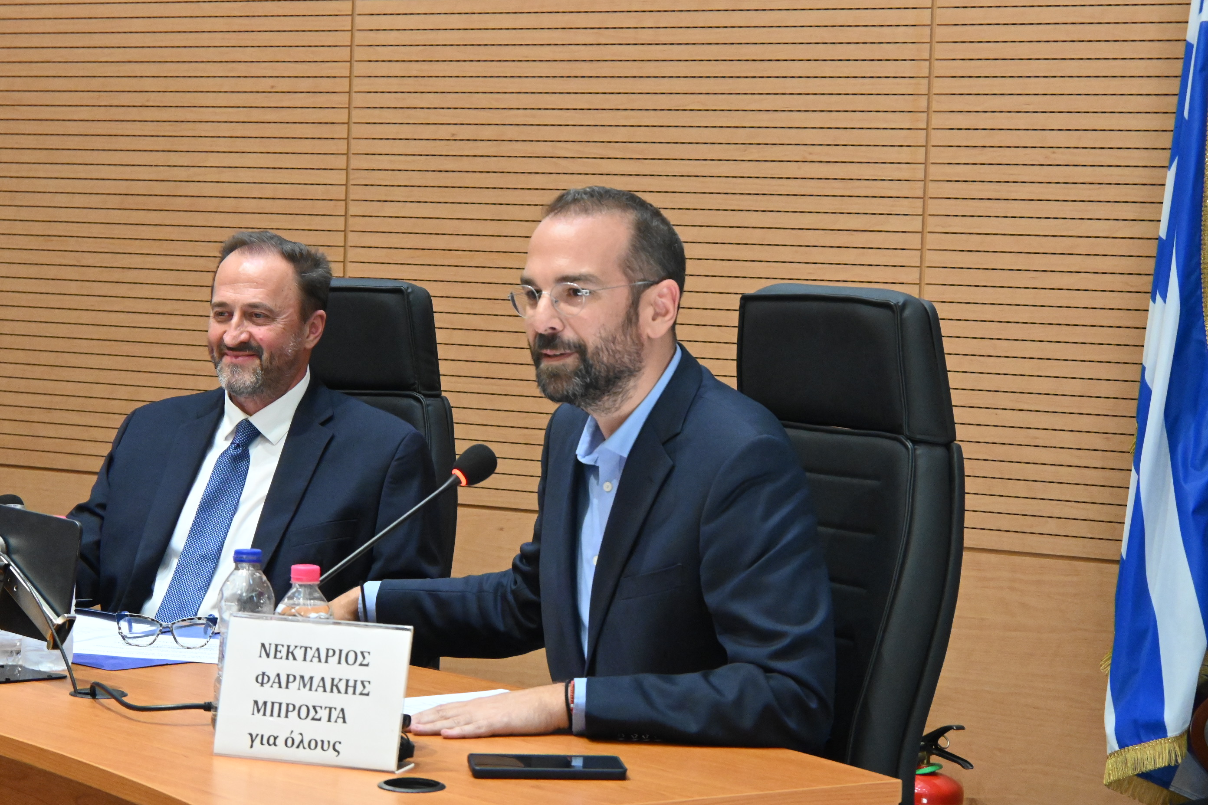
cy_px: 402
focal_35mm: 75
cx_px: 604
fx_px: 2516
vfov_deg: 18.2
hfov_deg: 27.0
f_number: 6.3
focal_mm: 50
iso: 6400
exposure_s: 1/60
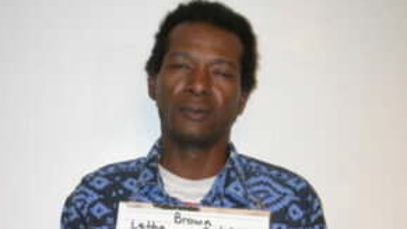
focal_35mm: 75
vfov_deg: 16.1
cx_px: 176
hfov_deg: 28.2
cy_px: 165
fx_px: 810
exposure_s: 1/60.3
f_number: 3
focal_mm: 12
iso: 100
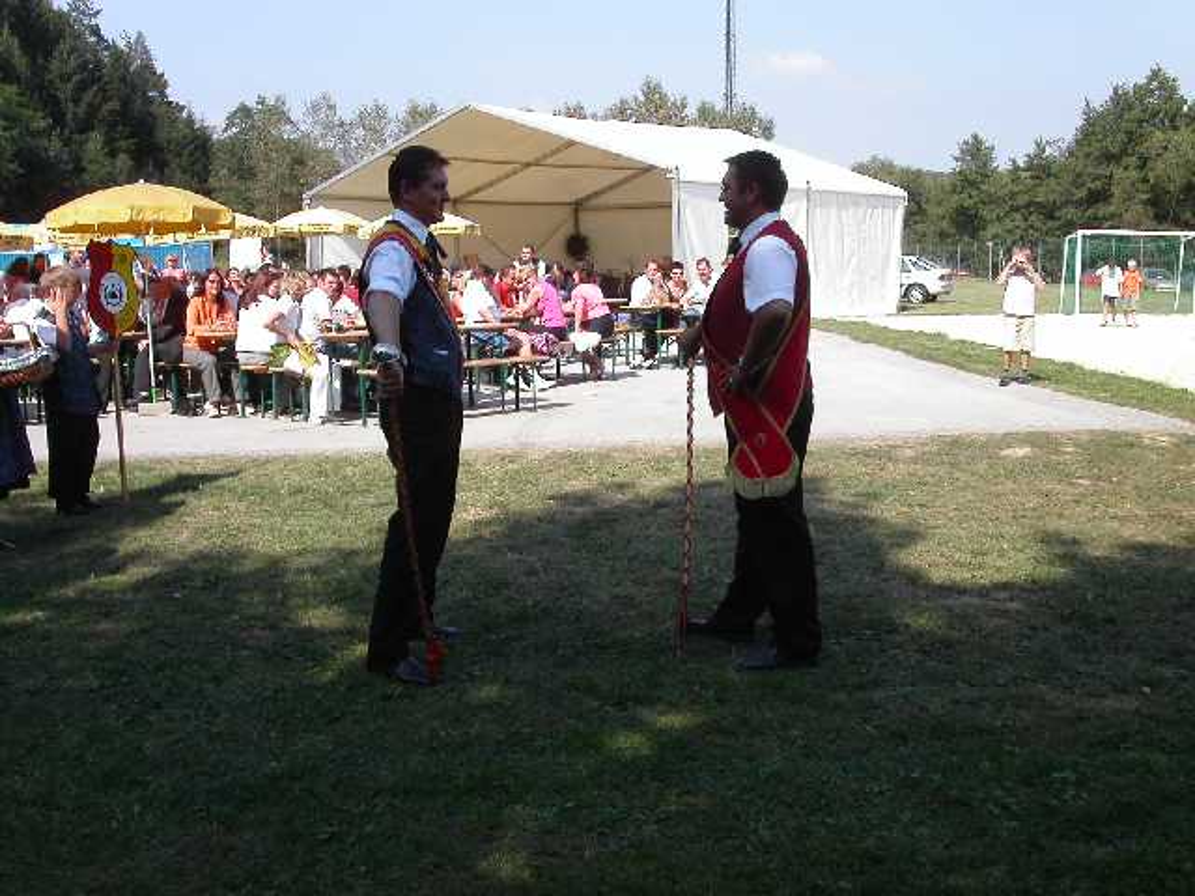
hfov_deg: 49.0
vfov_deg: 37.7
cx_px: 598
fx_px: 1312
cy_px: 448
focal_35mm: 38
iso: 100
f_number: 8
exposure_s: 1/180
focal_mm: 7.8
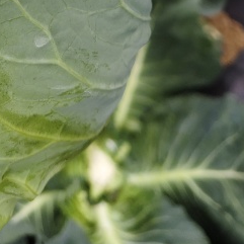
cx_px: -7
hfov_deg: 18.7
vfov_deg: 15.4
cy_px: -243
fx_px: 718
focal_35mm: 90
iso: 50
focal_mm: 5.56
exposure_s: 1/947
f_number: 1.88
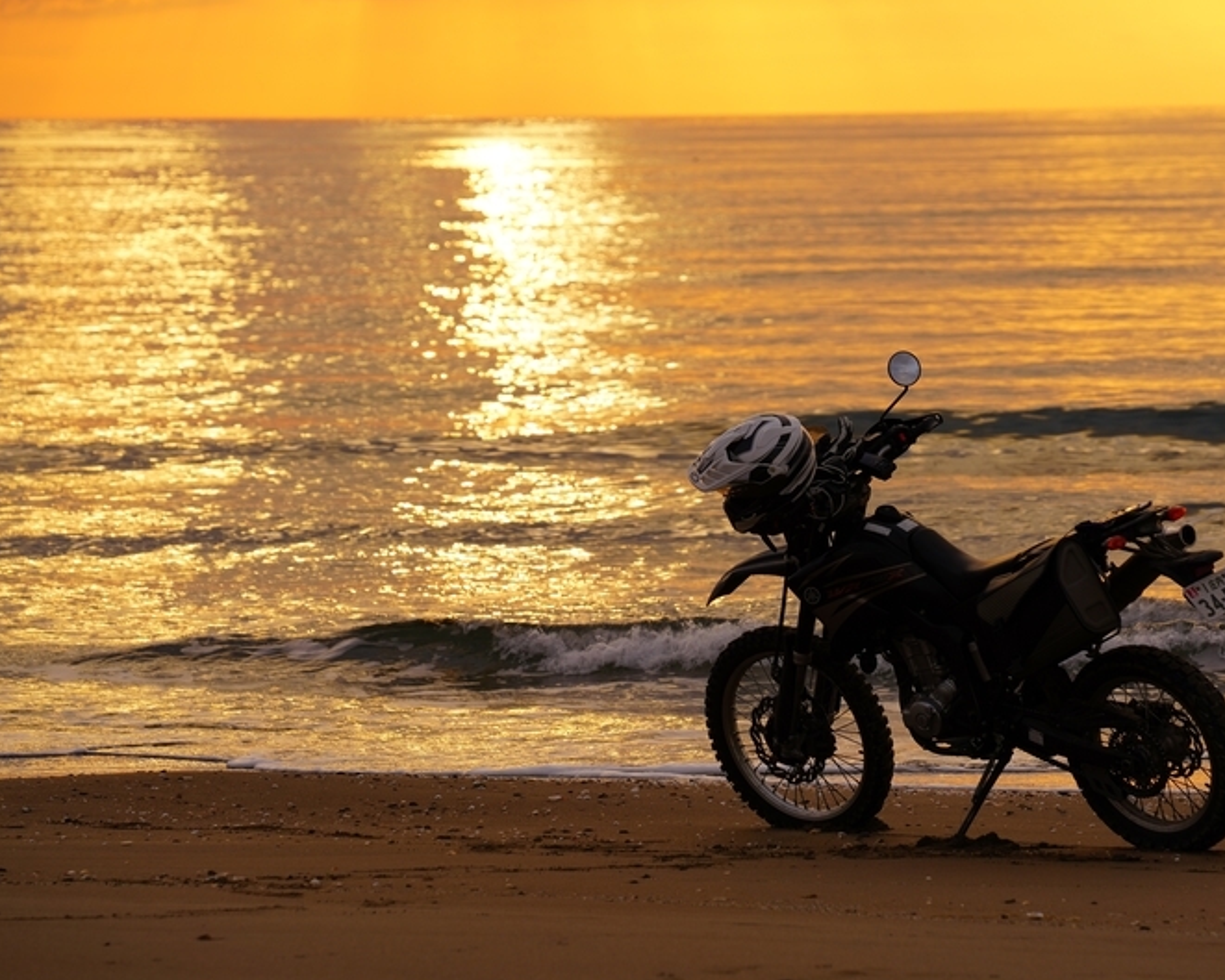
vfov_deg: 6.8
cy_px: 490
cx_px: 712
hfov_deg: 8.5
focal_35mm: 227
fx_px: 8231
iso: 100
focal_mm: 200
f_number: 8
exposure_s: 1/160
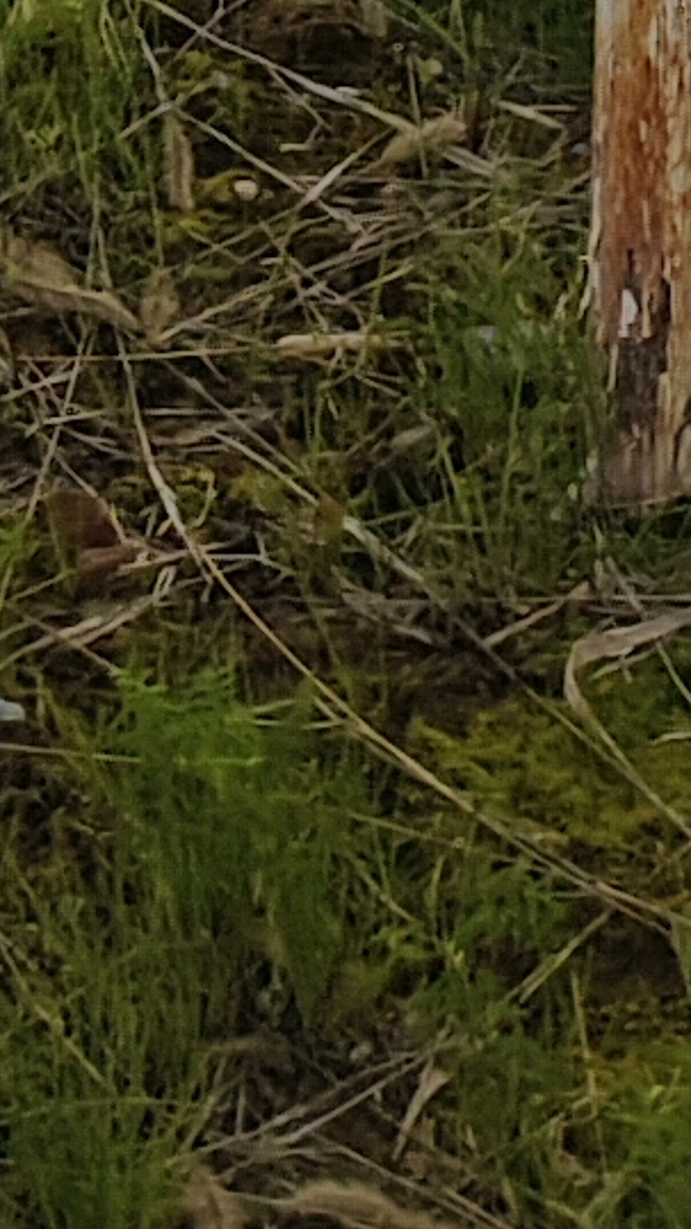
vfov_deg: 8.0
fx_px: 6453
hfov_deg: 6.1
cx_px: -48
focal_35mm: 198
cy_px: -3245
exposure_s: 1/100
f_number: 1.88
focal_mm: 5.56
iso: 131
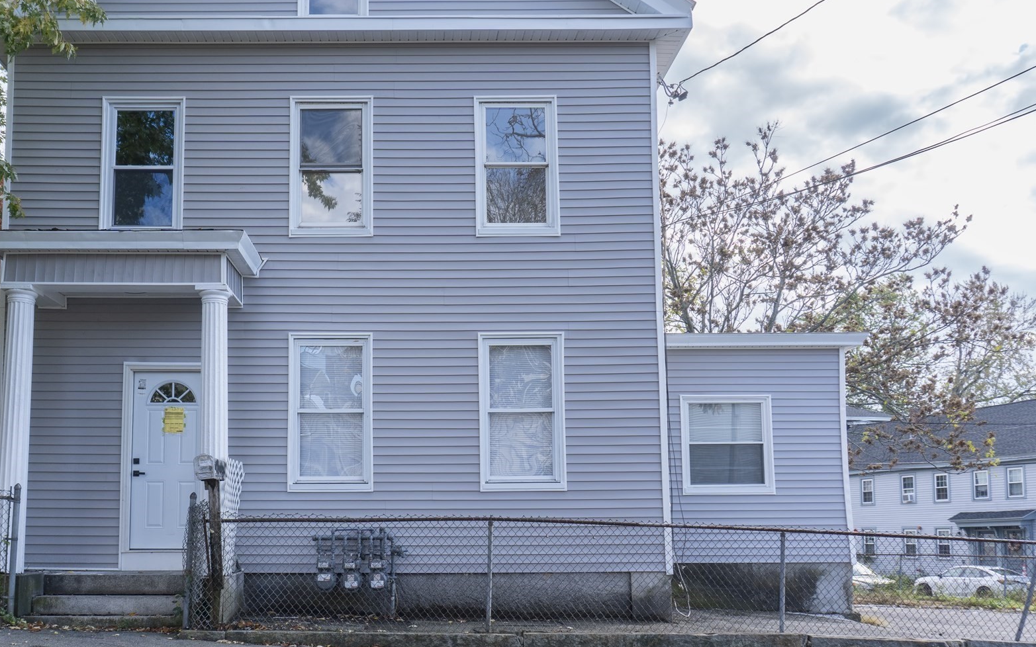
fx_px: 903
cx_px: 383
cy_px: 222
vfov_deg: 39.0
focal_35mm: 32
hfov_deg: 58.8
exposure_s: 1/125
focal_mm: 16
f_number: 6.3
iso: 200
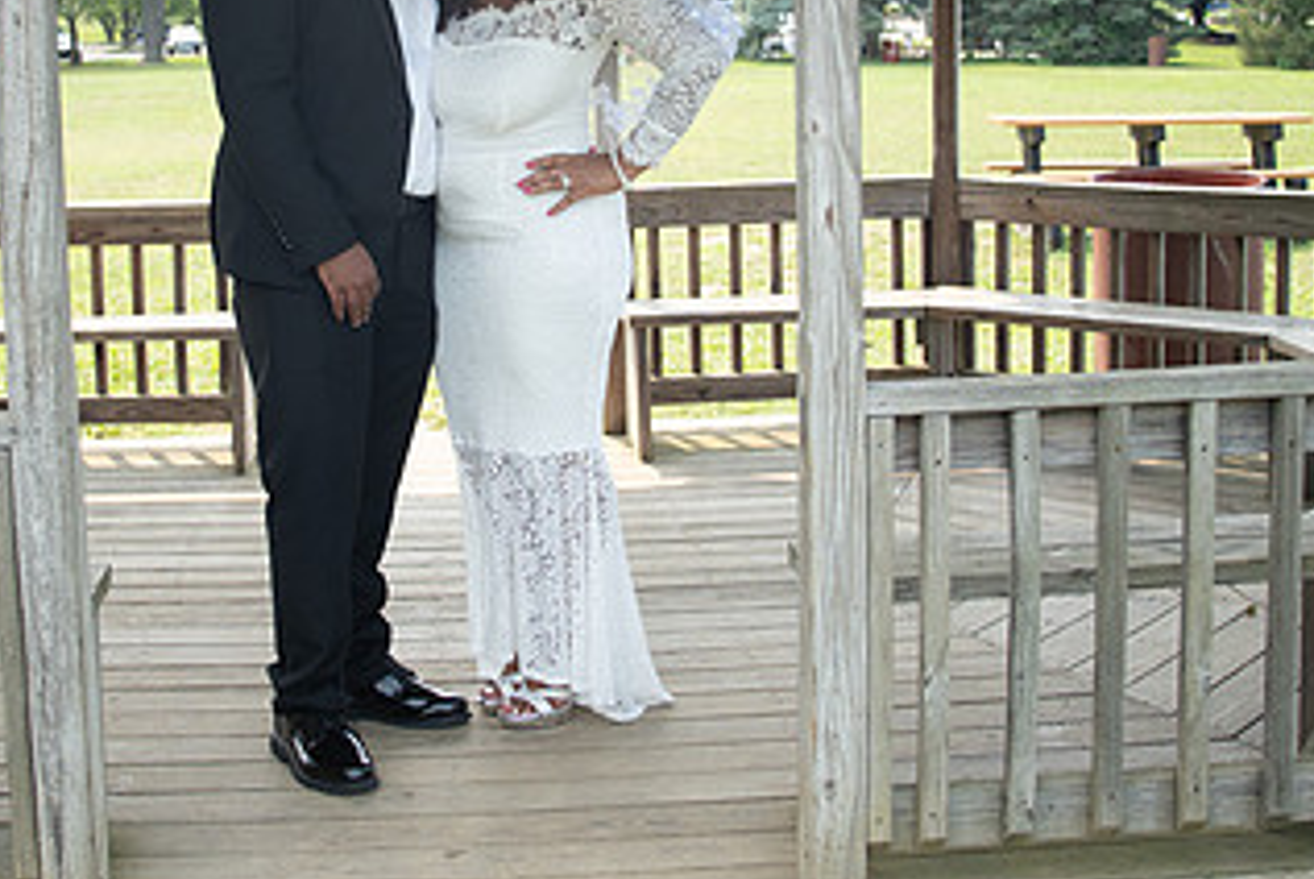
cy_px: 172
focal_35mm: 53
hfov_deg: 37.3
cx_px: 526
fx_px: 1936
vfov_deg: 25.1
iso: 800
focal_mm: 28
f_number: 3.7
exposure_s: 1/1600
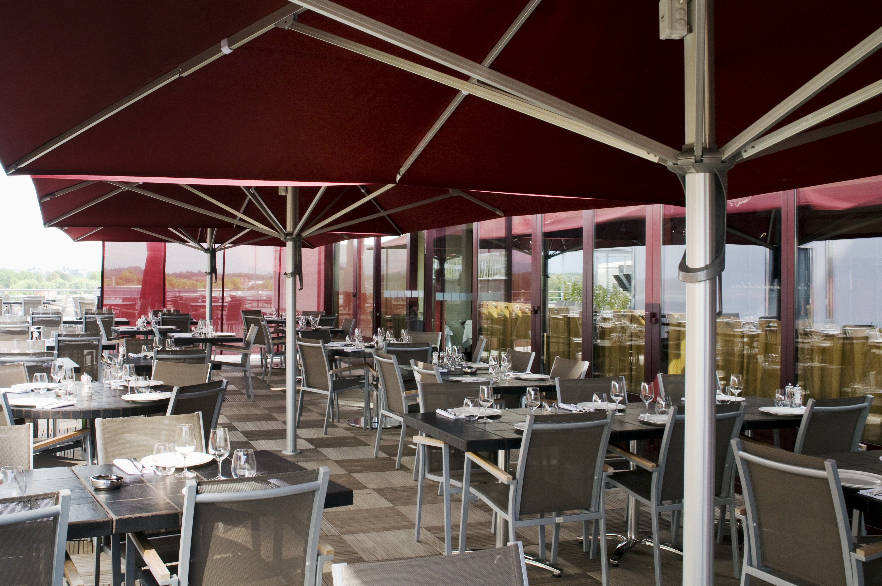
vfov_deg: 39.9
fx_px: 808
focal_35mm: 33
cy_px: 293
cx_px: 441
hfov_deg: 57.3
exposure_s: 1/30
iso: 200
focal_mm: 22
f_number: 11
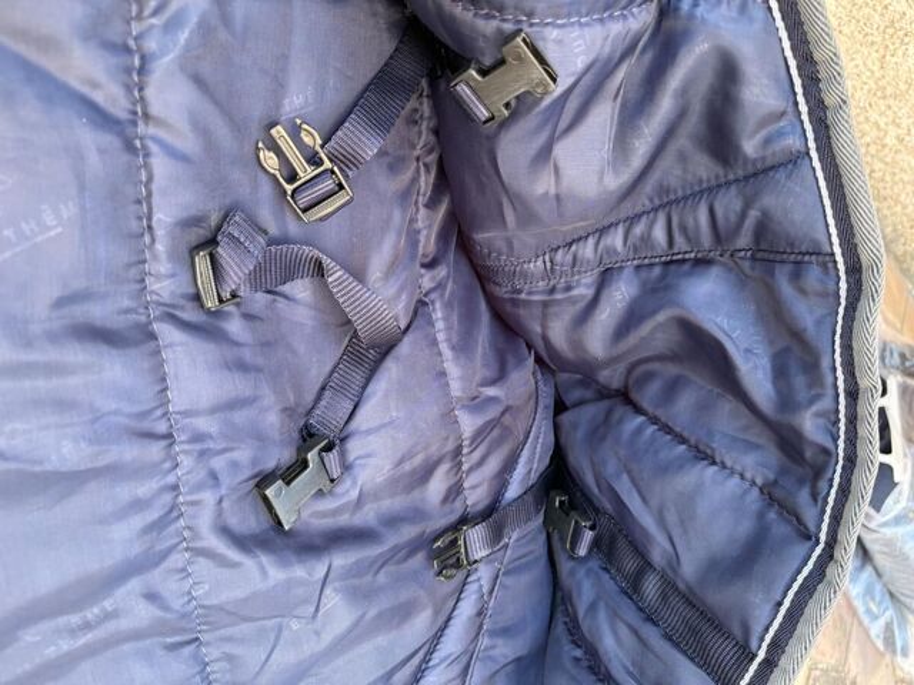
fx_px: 687
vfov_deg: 53.1
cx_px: 457
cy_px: 342
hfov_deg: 67.3
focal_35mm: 26
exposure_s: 1/122
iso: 100
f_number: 1.6
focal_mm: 5.96
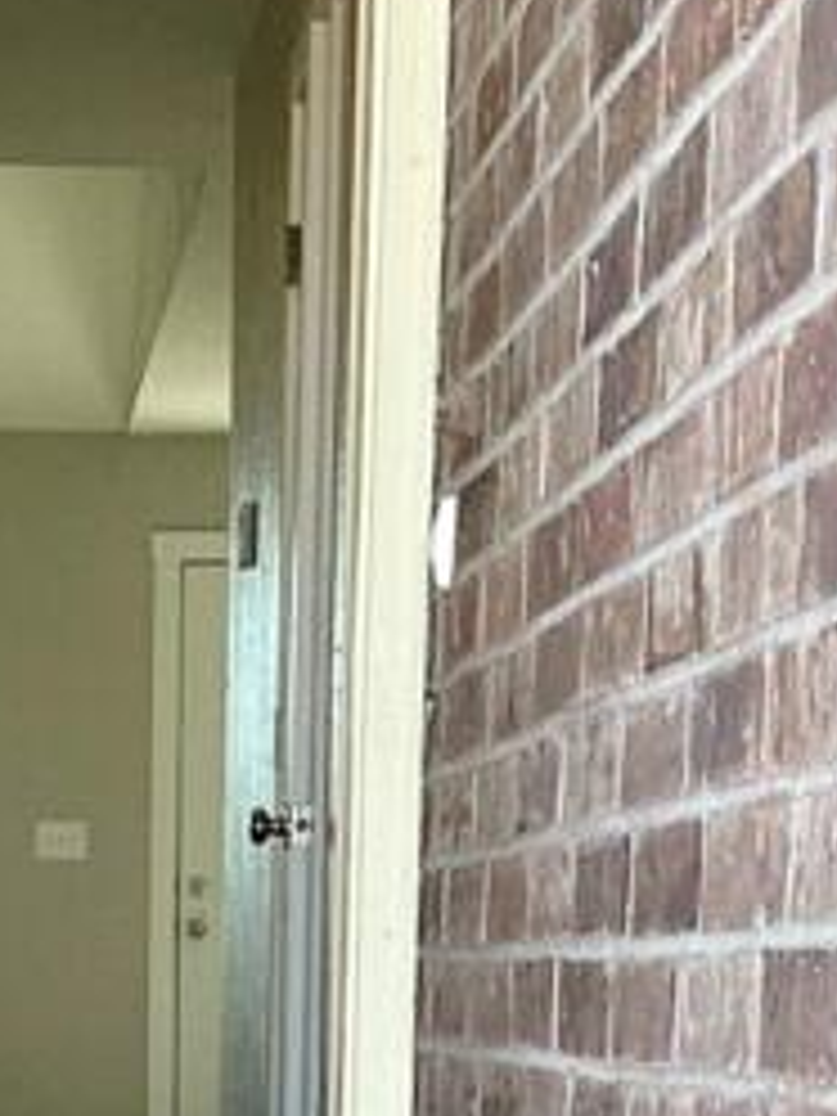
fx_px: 4127
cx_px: -14
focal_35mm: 128
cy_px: 1660
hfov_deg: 11.5
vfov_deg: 14.4
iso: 32
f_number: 2.4
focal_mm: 3.3
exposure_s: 1/120
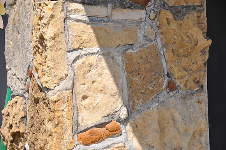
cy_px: 75
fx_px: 733
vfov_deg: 11.7
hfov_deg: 17.5
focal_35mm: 117
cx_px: 113
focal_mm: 78
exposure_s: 1/640
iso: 200
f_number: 6.3
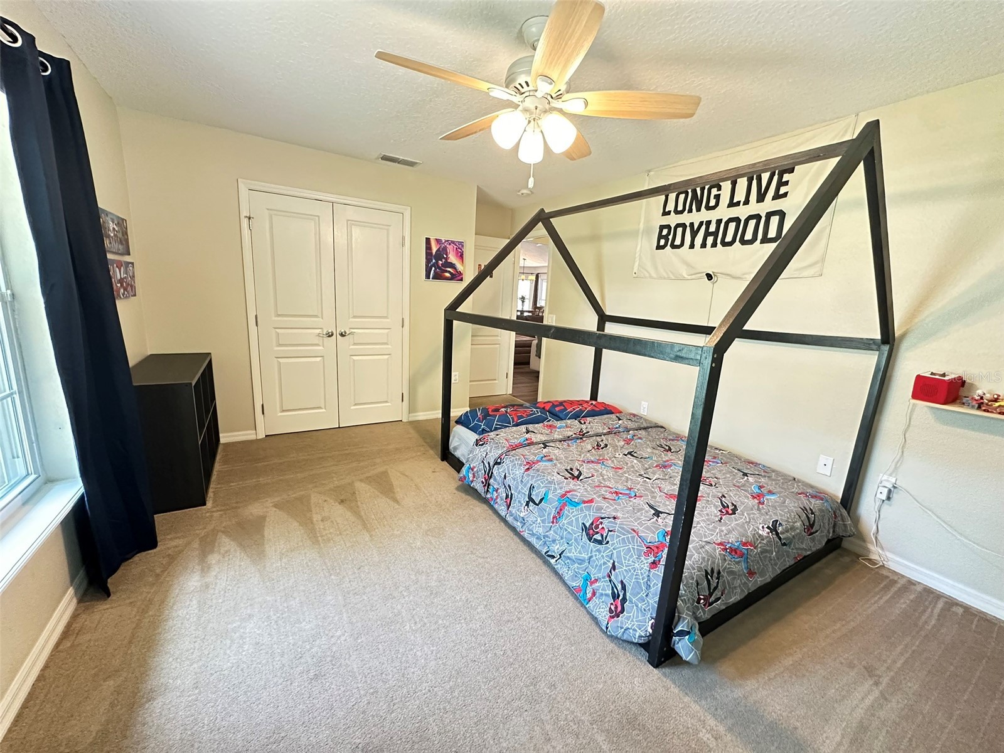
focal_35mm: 14
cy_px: 376
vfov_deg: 85.7
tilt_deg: -11.0
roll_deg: -3.7
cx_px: 502
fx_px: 406
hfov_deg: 102.1
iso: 800
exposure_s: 1/60
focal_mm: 2.22
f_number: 2.2
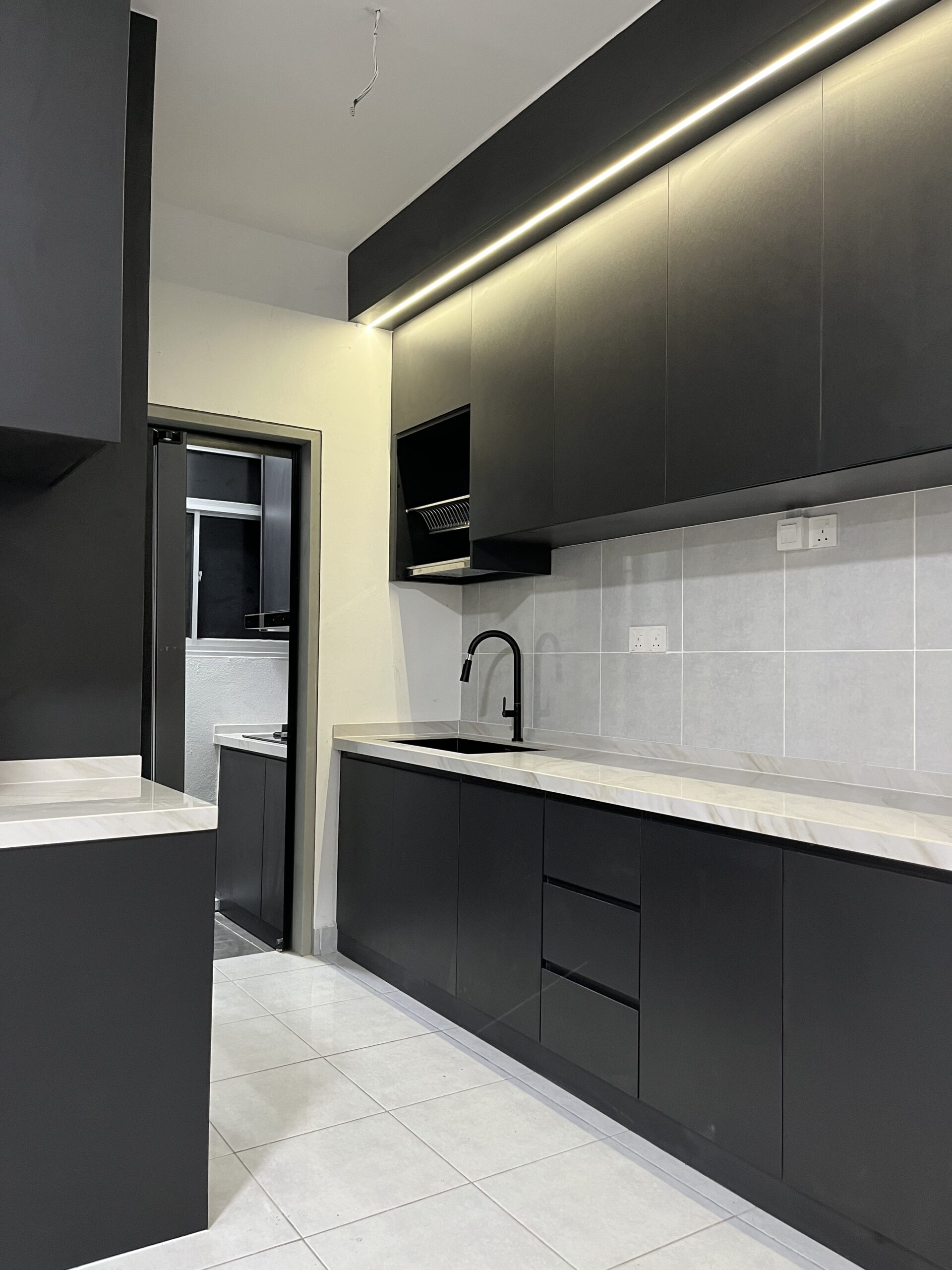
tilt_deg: +0.6
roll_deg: -0.6
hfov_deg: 53.1
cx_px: 476
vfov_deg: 67.3
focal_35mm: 26
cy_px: 635
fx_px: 953
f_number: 1.6
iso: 200
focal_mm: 5.1
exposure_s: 1/50
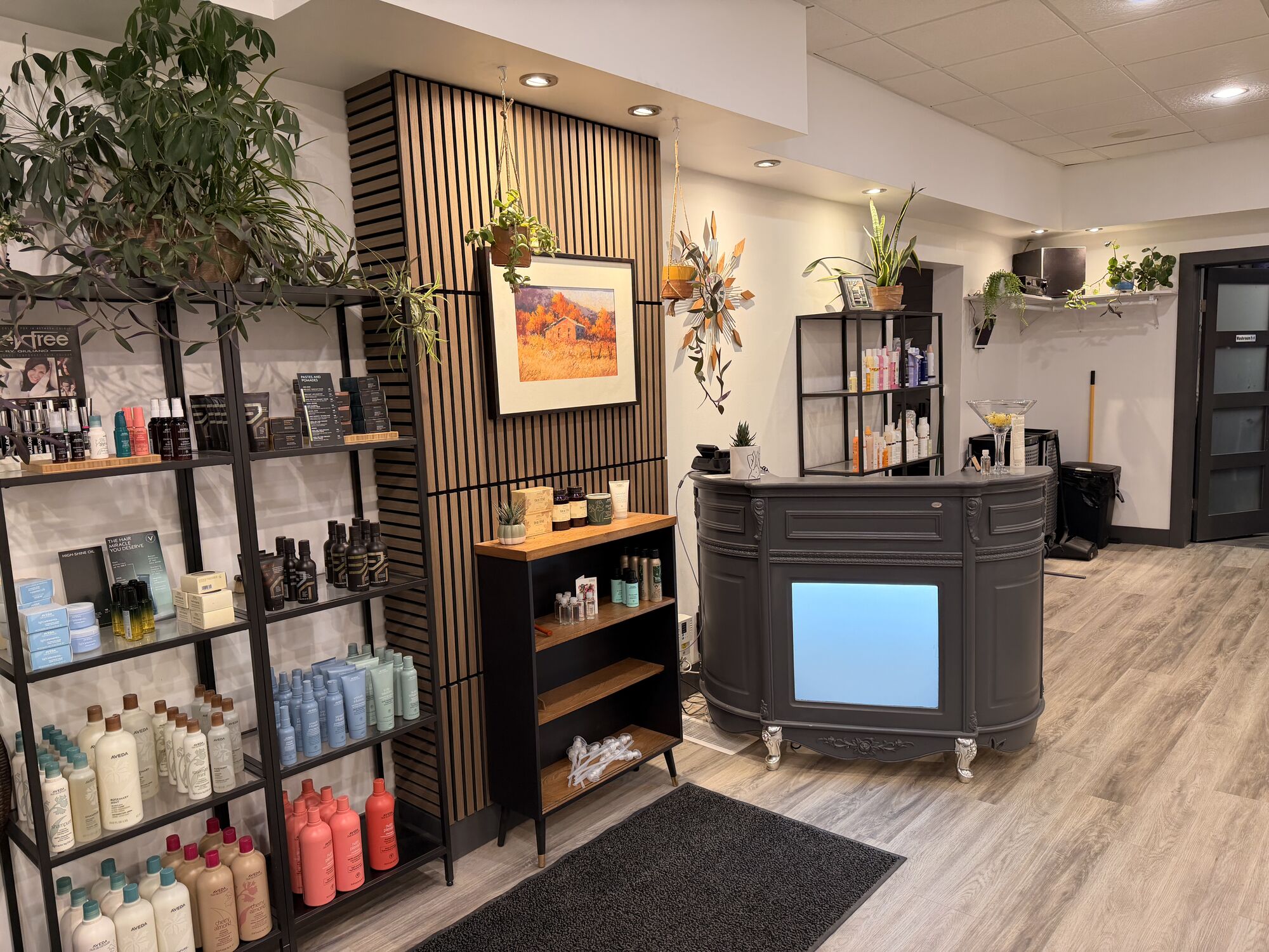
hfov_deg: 71.6
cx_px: 634
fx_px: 880
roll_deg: +2.0
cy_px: 476
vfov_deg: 56.8
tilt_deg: -7.1
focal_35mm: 24
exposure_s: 1/60
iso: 125
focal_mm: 6.76
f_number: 1.78
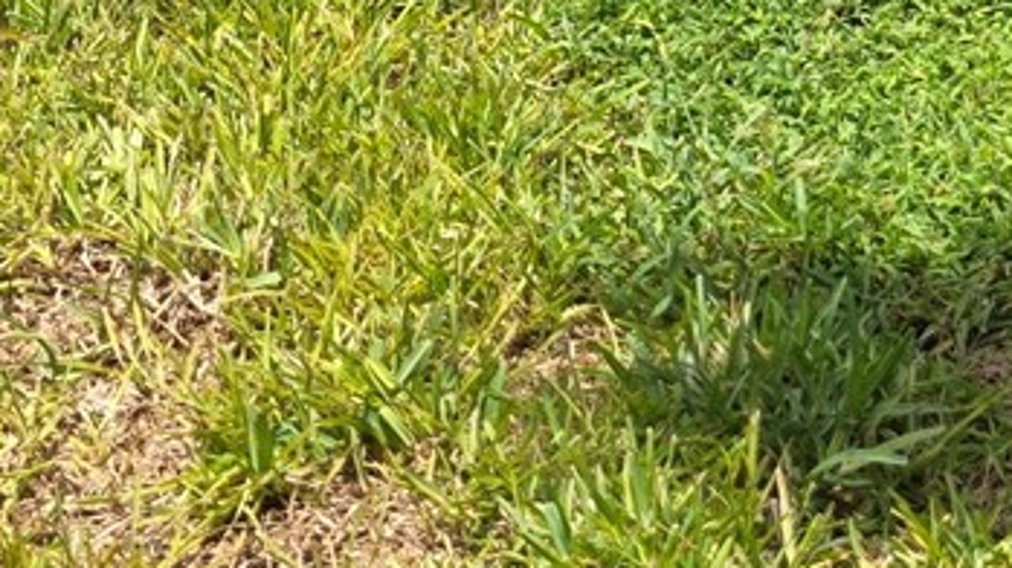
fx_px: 3085
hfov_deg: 17.9
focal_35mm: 115
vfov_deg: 8.8
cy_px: -1069
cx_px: 1137
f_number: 1.7
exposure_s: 1/3282
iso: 80
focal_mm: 6.3
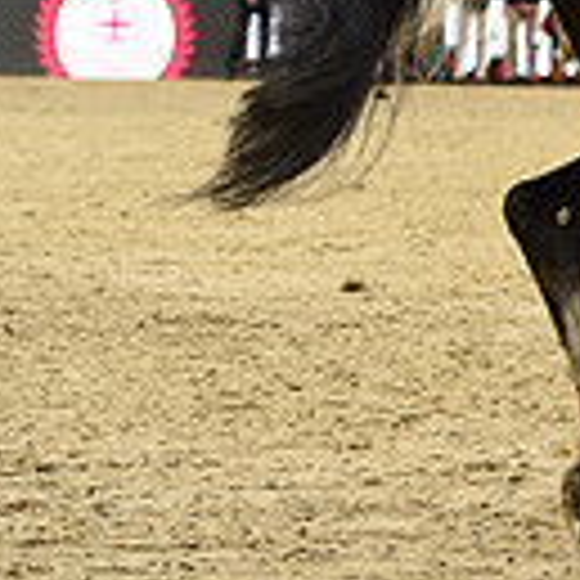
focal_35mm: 268
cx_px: 1200
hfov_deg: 6.3
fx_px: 5080
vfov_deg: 6.5
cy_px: -202
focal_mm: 70
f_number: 5
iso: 800
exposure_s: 1/1250
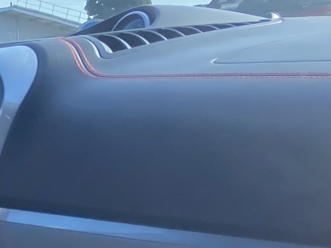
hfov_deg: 12.8
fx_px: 1310
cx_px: -309
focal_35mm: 137
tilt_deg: -0.8
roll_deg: +1.9
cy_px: 100
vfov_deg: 10.8
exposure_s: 1/919
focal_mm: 4.25
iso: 32
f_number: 1.8
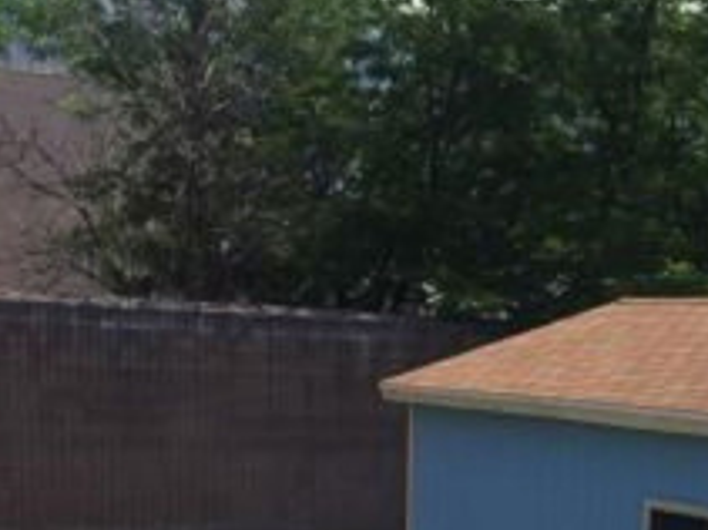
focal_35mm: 88
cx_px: 584
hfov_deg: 21.9
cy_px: 785
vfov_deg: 15.5
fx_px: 1799
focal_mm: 4.15
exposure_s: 1/1721
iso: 32
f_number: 2.2
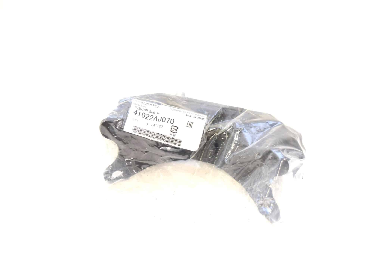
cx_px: 192
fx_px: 559
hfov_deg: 37.8
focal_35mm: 52
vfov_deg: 25.8
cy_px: 128
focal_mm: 35
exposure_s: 1/125
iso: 400
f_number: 5.6
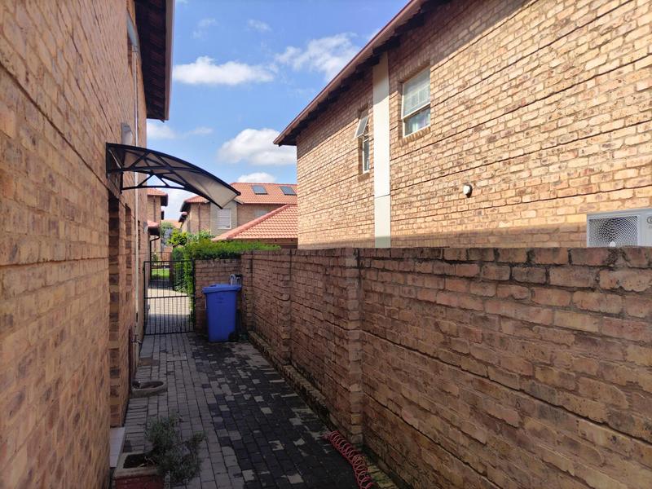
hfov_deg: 67.3
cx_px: 326
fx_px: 490
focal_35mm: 26
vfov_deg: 53.1
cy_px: 244
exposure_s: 1/603
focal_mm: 4.7
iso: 100
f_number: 1.8
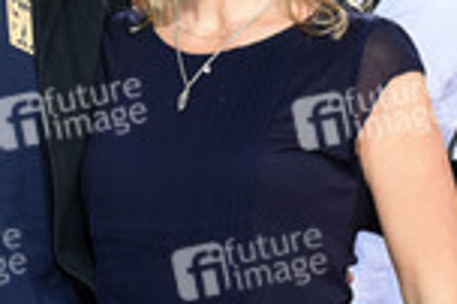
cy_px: 39
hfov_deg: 9.6
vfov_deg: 6.4
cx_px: -11
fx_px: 2701
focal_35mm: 213
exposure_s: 1/160
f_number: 6.3
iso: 640
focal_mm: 48
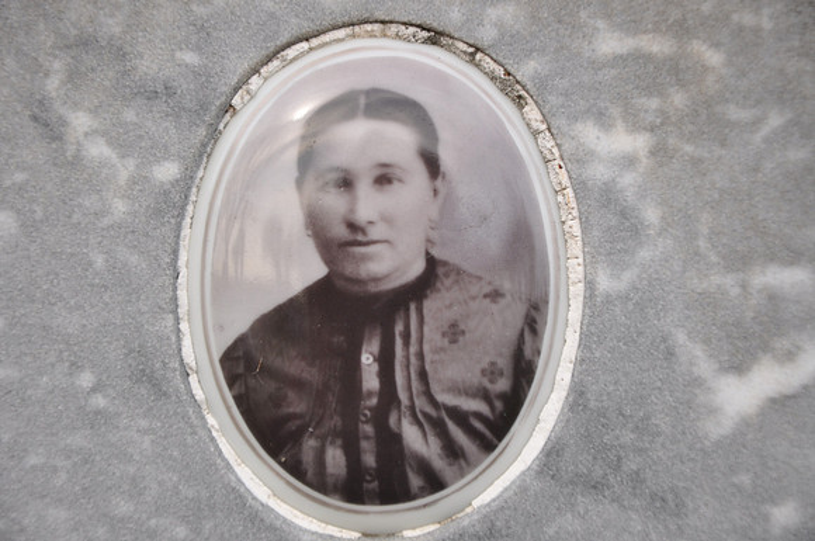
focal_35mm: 128
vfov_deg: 10.7
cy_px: 270
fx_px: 2882
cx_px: 408
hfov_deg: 16.1
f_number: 5.6
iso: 280
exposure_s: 1/125
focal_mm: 85
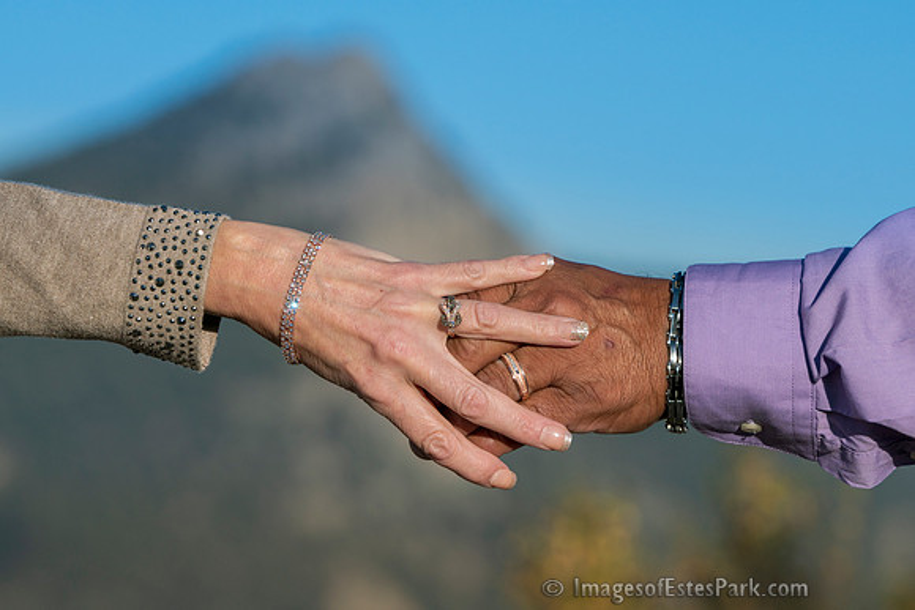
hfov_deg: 10.3
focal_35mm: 200
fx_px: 5084
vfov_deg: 6.9
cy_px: 305
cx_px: 458
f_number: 9
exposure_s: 1/640
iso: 125
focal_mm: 200
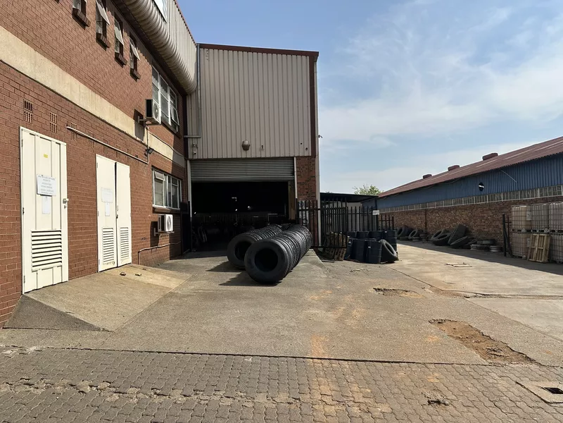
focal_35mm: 24
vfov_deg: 56.8
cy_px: 212
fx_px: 390
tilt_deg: +1.0
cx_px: 282
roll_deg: +1.4
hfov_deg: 71.6
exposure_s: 1/7042
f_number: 1.78
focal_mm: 6.86
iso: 80
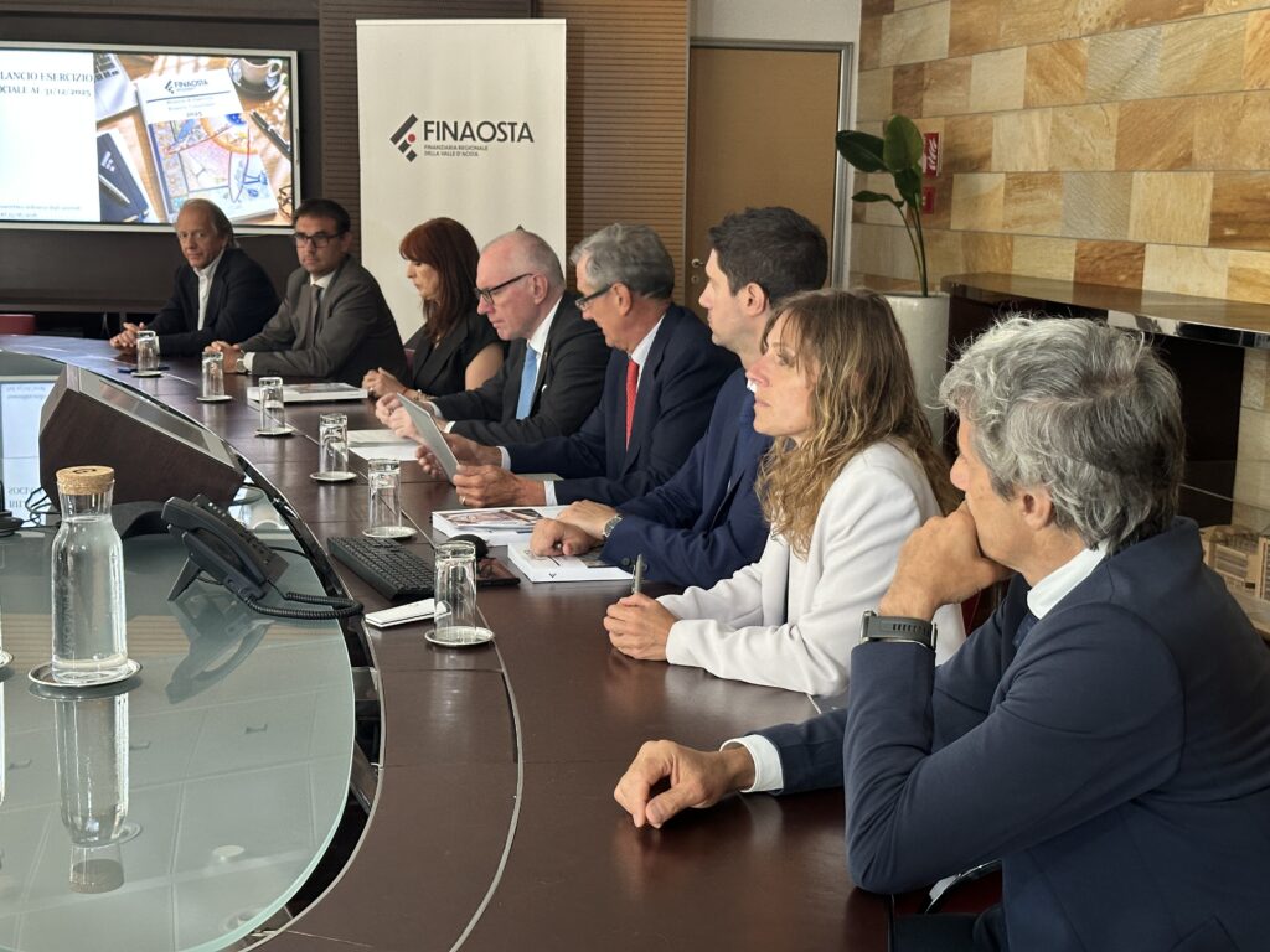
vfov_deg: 30.3
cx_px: 635
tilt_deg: -9.2
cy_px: 476
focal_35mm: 48
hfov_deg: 39.7
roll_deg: -0.7
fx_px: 1761
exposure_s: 1/40
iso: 320
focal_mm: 6.86
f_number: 1.78
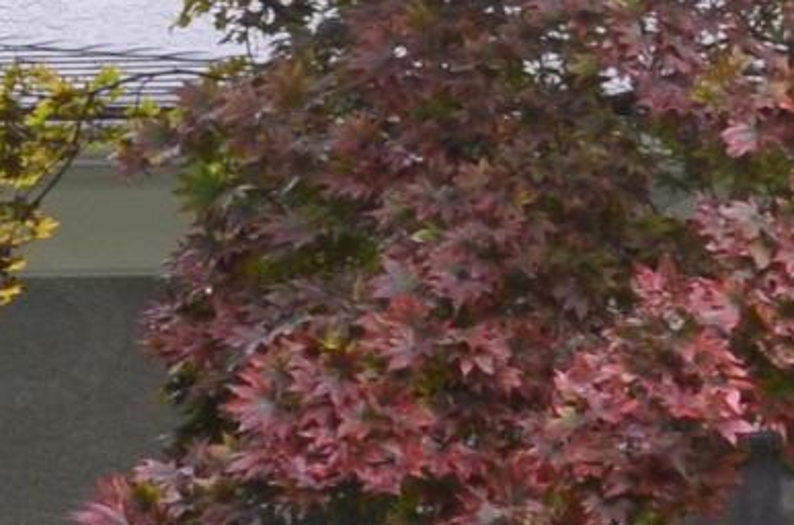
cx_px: -472
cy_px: 276
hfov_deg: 7.3
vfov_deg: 4.9
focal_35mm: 279
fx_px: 6138
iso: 400
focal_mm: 24
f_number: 8
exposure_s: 1/60
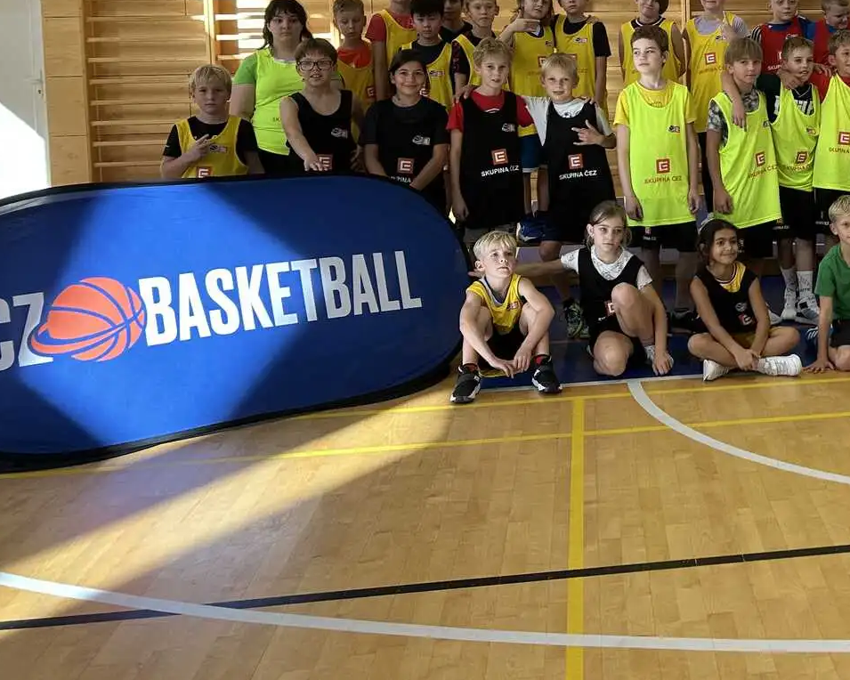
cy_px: 110
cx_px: 815
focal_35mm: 51
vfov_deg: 28.9
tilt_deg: -3.4
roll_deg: +1.1
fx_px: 1283
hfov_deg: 34.0
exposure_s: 1/160
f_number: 1.5
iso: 40
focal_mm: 5.7
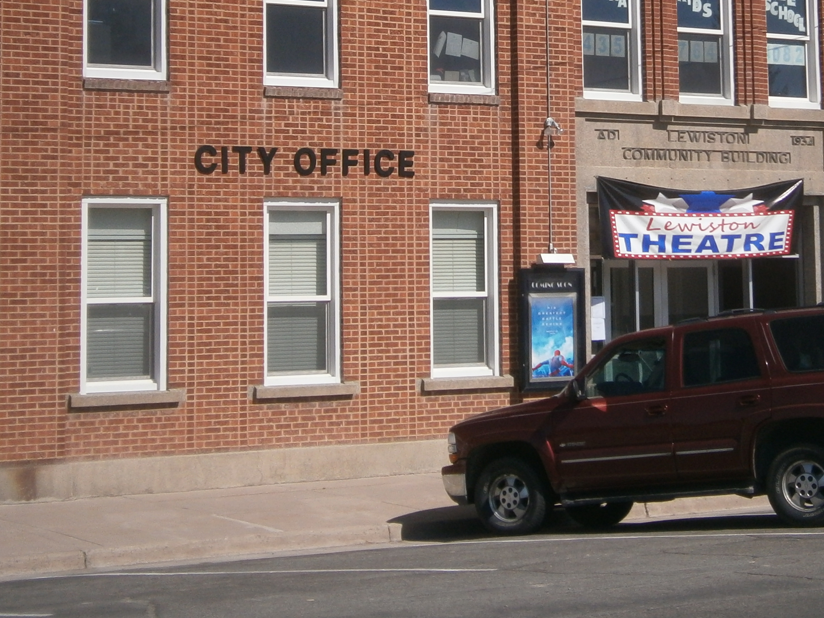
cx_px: 588
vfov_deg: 16.8
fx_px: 2071
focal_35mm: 87
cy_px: 78
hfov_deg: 22.4
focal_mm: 8.3
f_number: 3.4
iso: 80
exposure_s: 1/1600
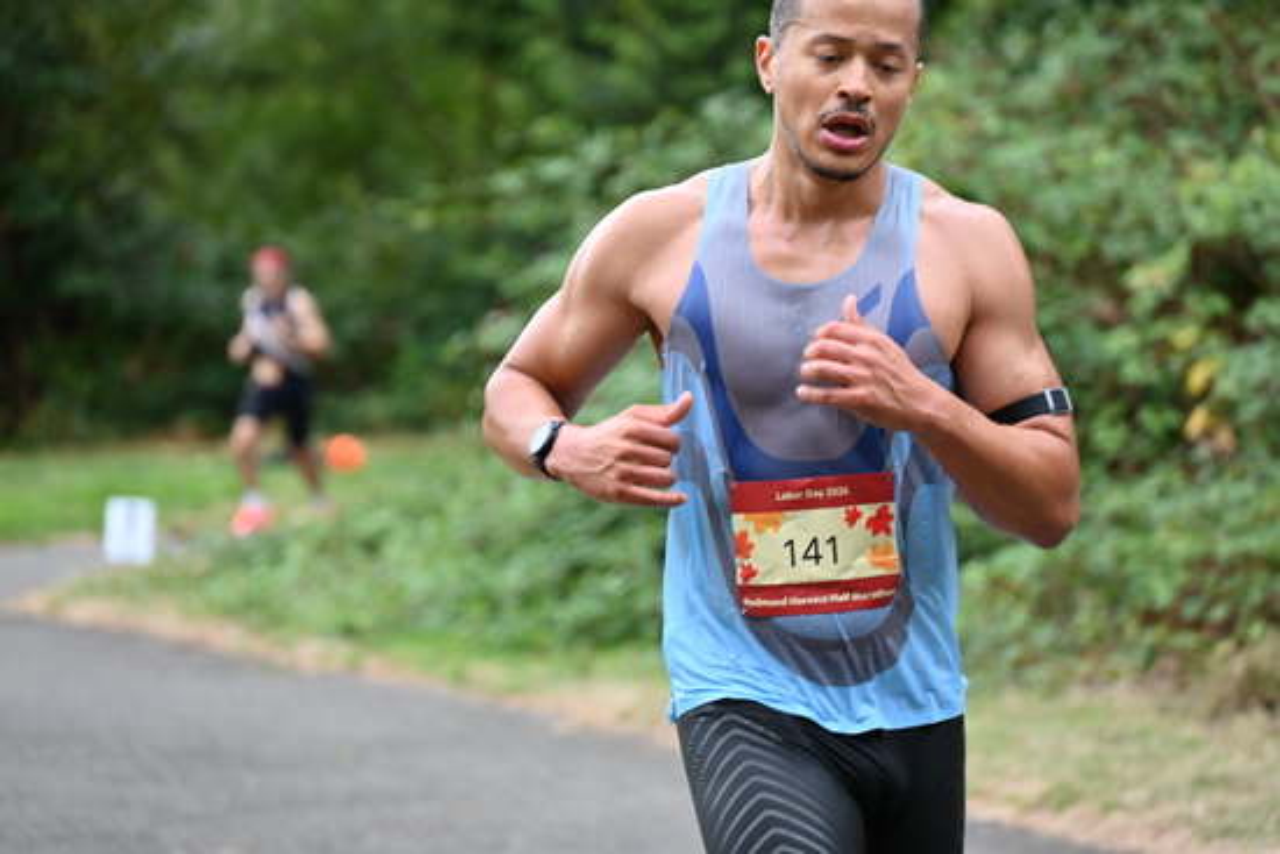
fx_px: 7113
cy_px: 427
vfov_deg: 6.9
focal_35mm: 200
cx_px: 640
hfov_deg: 10.3
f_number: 6.3
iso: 1800
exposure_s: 1/250
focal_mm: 200
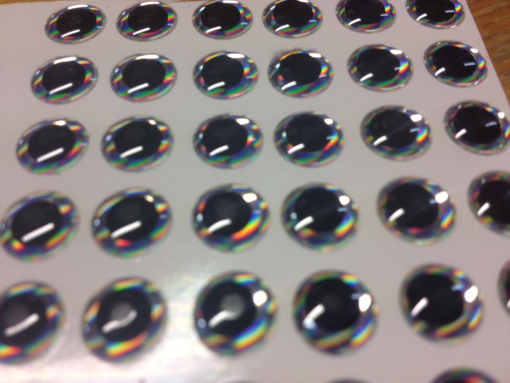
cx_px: 255
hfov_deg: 52.6
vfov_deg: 40.7
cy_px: 192
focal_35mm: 35
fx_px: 516
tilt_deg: -58.4
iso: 50
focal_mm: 4.28
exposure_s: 1/24
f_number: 2.4
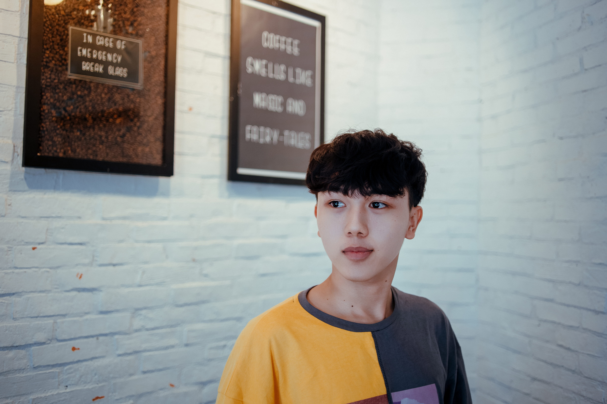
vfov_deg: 37.8
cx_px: 304
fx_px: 590
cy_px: 202
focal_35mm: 35
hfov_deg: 54.5
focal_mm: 35
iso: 500
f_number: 2
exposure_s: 1/125
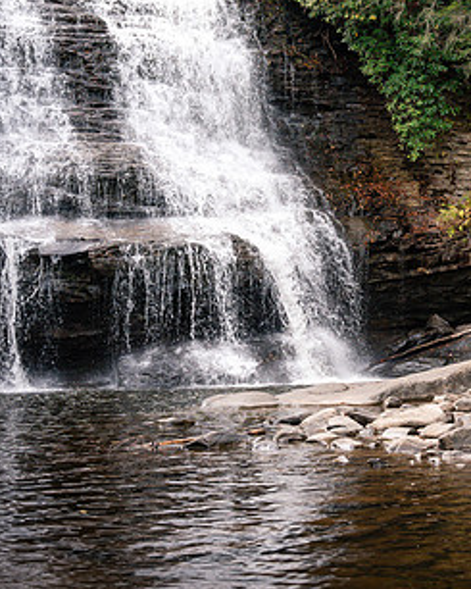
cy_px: 228
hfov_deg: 23.3
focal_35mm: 64
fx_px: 1115
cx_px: 415
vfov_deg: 29.5
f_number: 8
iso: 2000
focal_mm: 36
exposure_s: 1/125
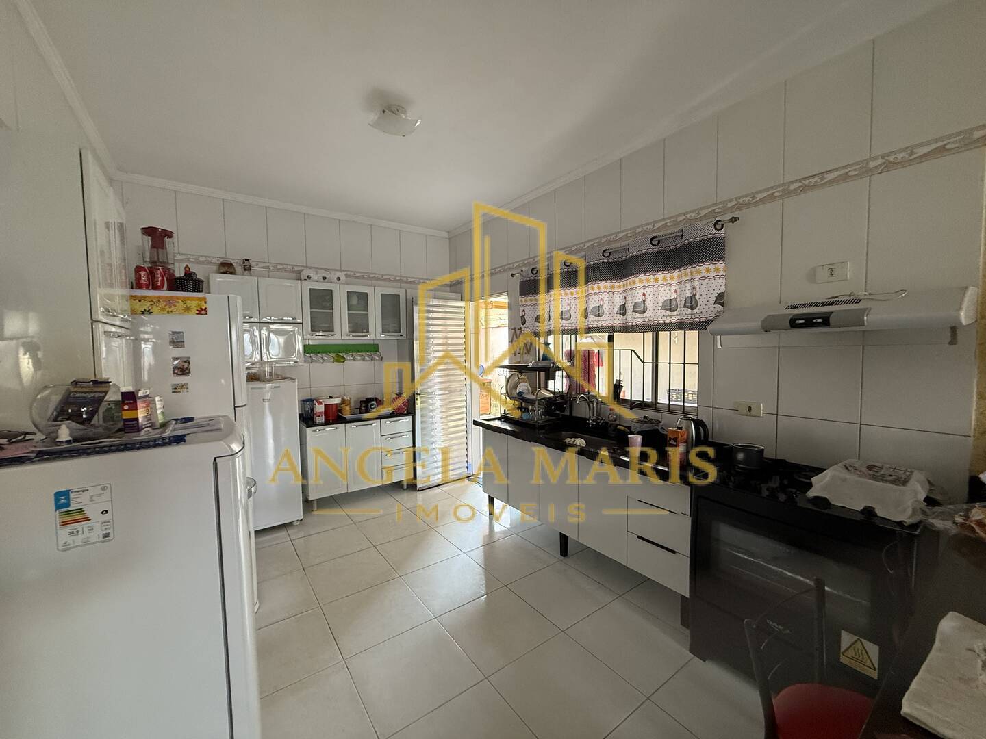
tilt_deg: -2.4
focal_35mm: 14
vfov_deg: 85.7
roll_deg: +1.1
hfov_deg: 102.1
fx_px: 399
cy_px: 370
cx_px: 493
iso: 200
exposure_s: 1/60
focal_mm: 2.22
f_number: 2.2
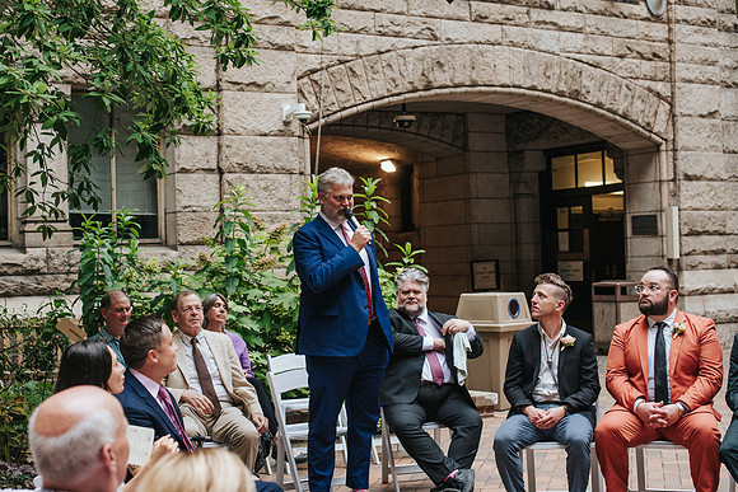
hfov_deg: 35.8
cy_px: 223
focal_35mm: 56
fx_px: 1140
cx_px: 331
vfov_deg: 24.4
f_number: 4
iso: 800
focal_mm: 50
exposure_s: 1/400
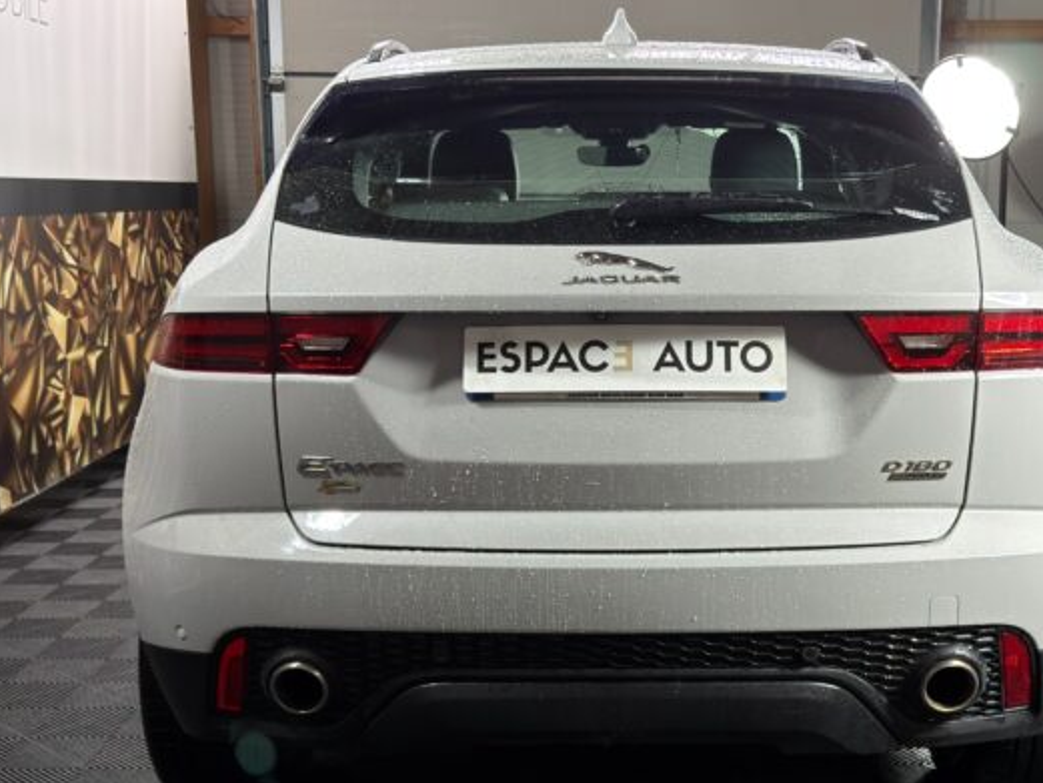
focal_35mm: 50
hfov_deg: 38.1
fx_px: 1507
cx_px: 613
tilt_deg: -9.1
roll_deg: -0.5
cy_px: 418
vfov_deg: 29.1
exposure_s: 1/50
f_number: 1.78
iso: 200
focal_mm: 6.76
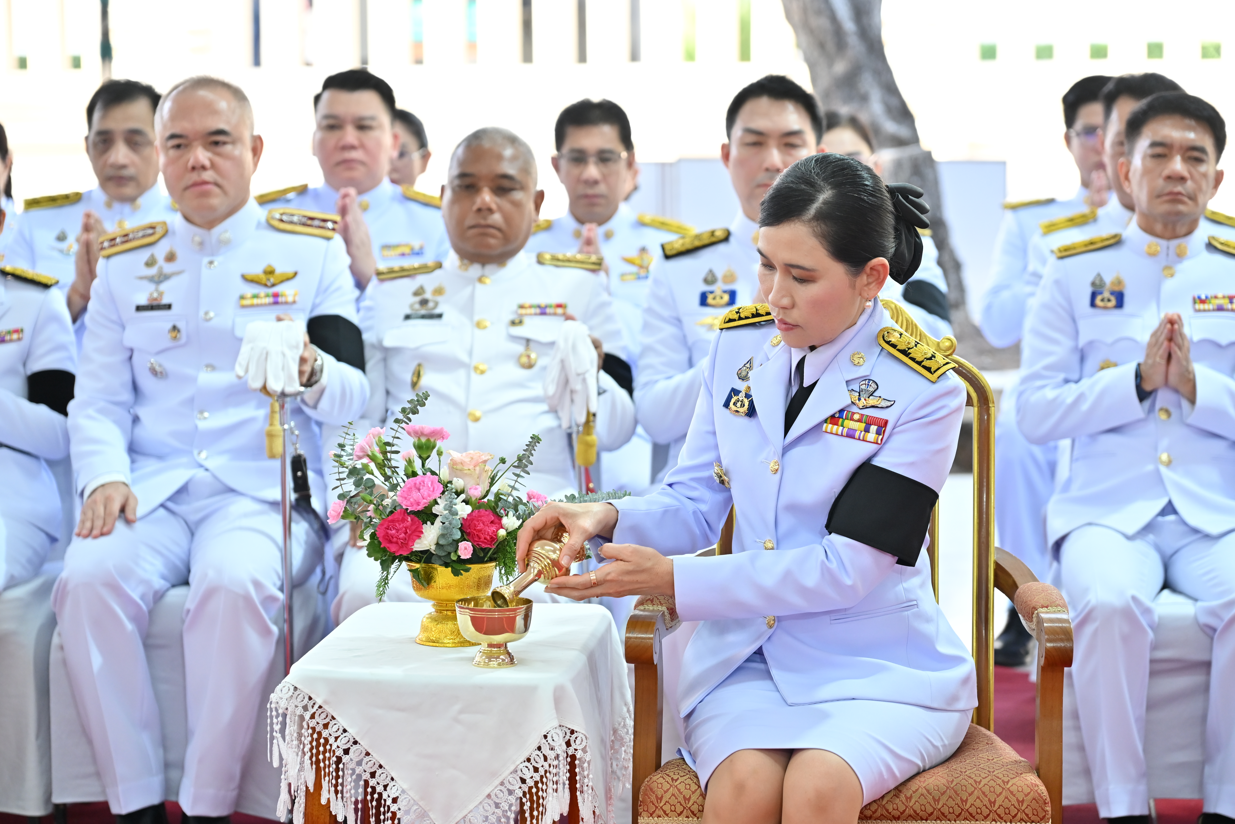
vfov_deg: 12.5
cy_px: 412
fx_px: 3773
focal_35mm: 110
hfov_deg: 18.6
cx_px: 618
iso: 1000
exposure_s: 1/200
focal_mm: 110
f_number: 4
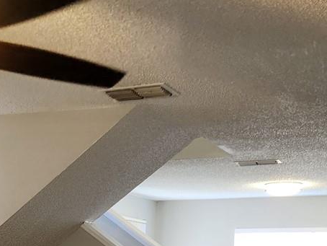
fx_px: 766
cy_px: 328
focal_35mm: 81
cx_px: 62
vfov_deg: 17.1
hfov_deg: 23.7
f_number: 1.8
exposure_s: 1/120
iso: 250
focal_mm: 6.4
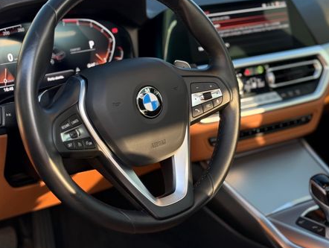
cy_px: 128
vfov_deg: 28.6
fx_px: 486
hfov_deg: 37.4
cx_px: 173
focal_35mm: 51
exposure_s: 1/117
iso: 125
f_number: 1.78
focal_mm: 6.76
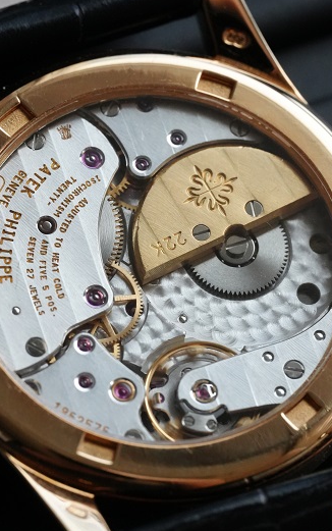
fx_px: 2083
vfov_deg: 14.5
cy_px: 281
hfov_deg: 9.1
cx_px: 155
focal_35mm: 144
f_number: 9
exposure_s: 1/250
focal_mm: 105
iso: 6400
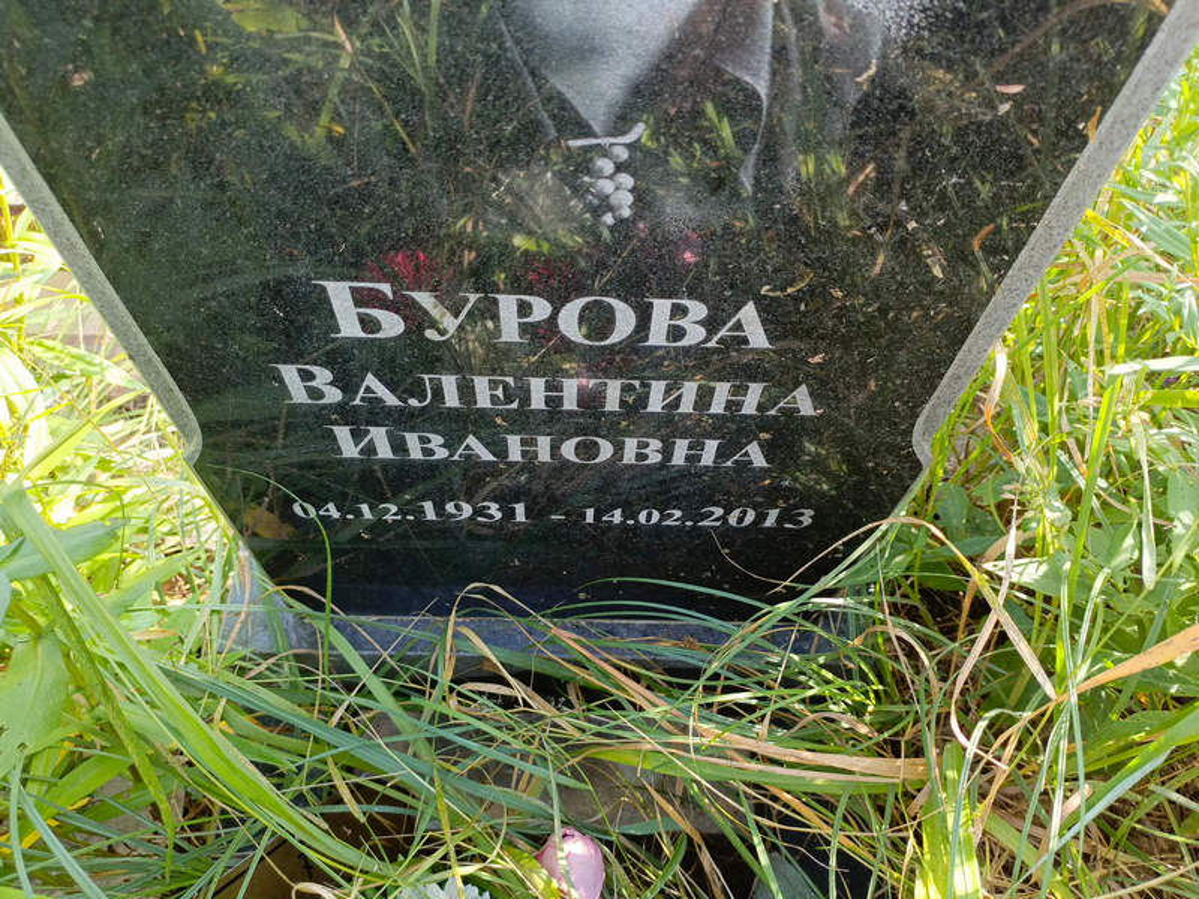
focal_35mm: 25
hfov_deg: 69.4
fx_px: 866
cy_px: 450
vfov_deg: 54.9
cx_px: 600
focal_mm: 4.76
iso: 234
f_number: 1.69
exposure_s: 1/100
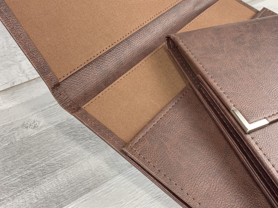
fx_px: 209
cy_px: 104
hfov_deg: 67.3
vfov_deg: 53.1
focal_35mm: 26
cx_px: 139
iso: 80
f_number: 1.8
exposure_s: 1/50
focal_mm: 4.25
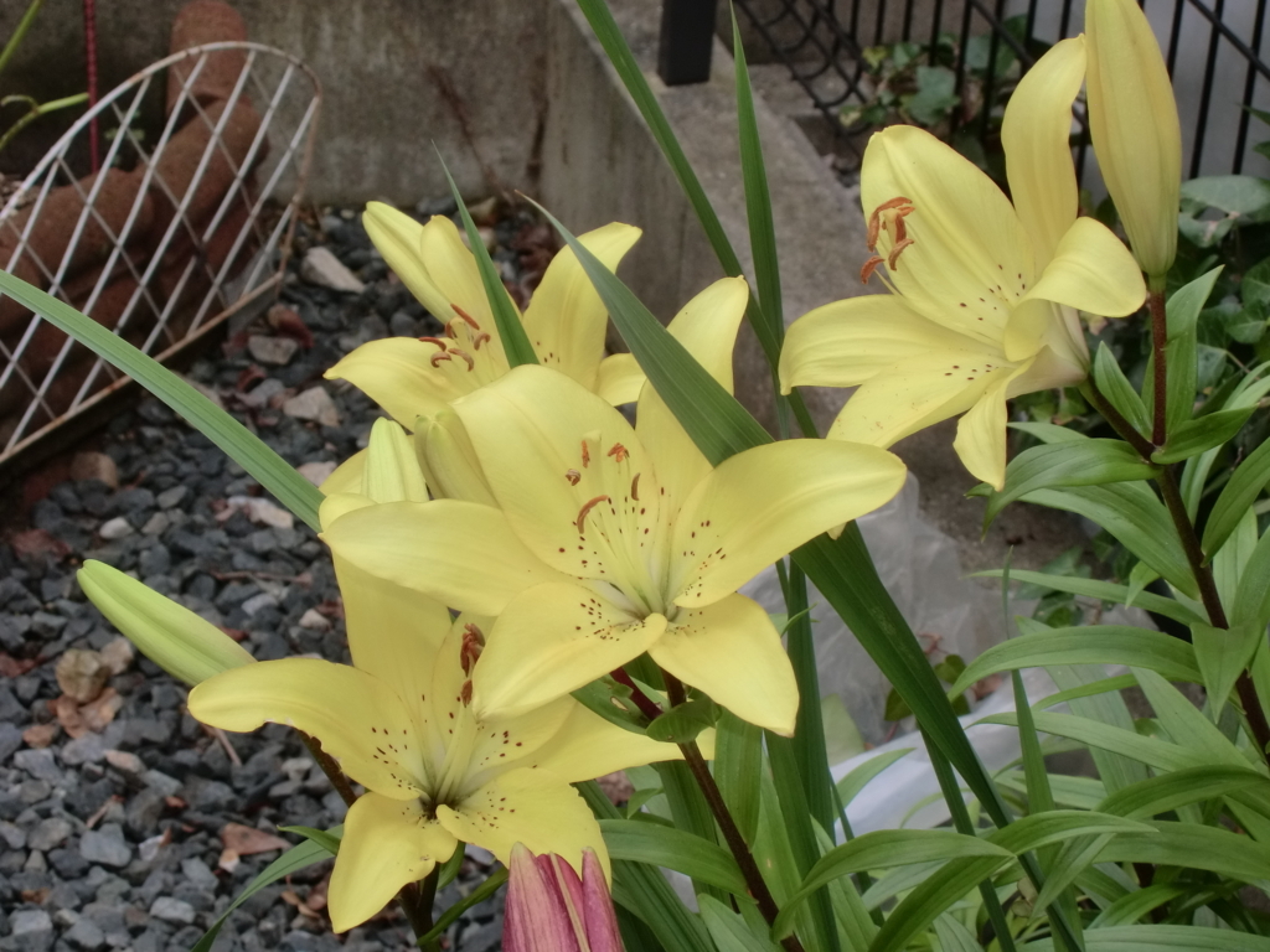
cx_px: 635
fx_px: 4109
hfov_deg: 17.6
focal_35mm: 112
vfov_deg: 13.2
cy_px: 476
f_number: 5.7
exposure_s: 1/60
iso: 50
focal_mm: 20.21
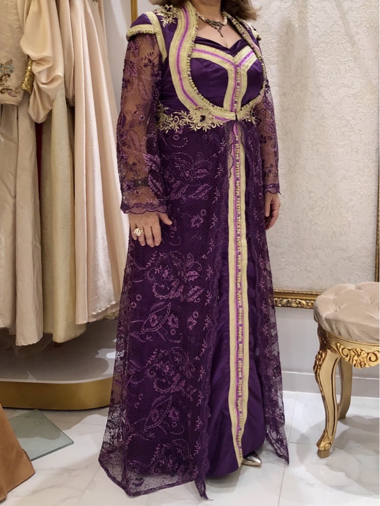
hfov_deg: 49.8
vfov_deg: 63.4
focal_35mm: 28
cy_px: 253
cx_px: 190
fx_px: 409
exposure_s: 1/33
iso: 25
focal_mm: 3.99
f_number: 1.8
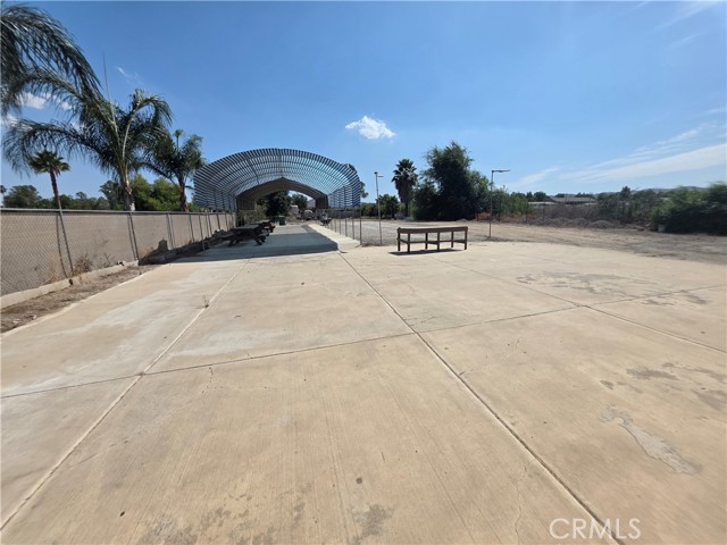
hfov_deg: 106.2
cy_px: 272
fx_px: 273
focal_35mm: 13
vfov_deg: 89.9
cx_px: 364
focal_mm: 2.2
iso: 40
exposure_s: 1/4744
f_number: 1.9
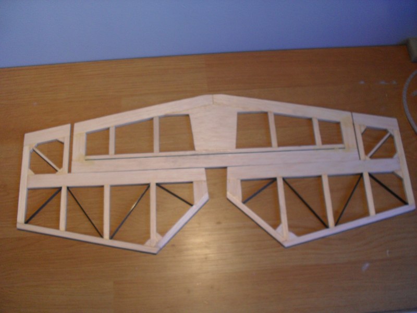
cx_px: 208
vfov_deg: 37.7
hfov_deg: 49.0
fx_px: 458
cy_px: 156
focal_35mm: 38
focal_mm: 6.3
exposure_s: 1/45
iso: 100
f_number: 2.8
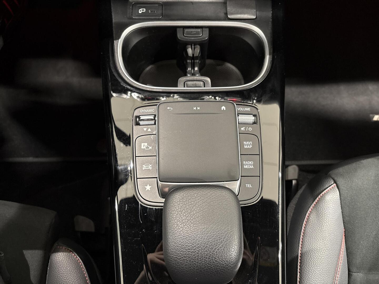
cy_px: 142
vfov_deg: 53.1
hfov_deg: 67.3
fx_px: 285
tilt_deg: -73.0
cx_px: 190
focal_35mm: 26
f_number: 1.6
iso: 640
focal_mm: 5.96
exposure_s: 1/33
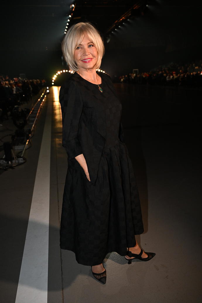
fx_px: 257
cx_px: 101
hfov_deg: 43.0
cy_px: 152
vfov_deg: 61.1
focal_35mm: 30
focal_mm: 30.5
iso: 3200
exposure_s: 1/200
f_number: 3.5
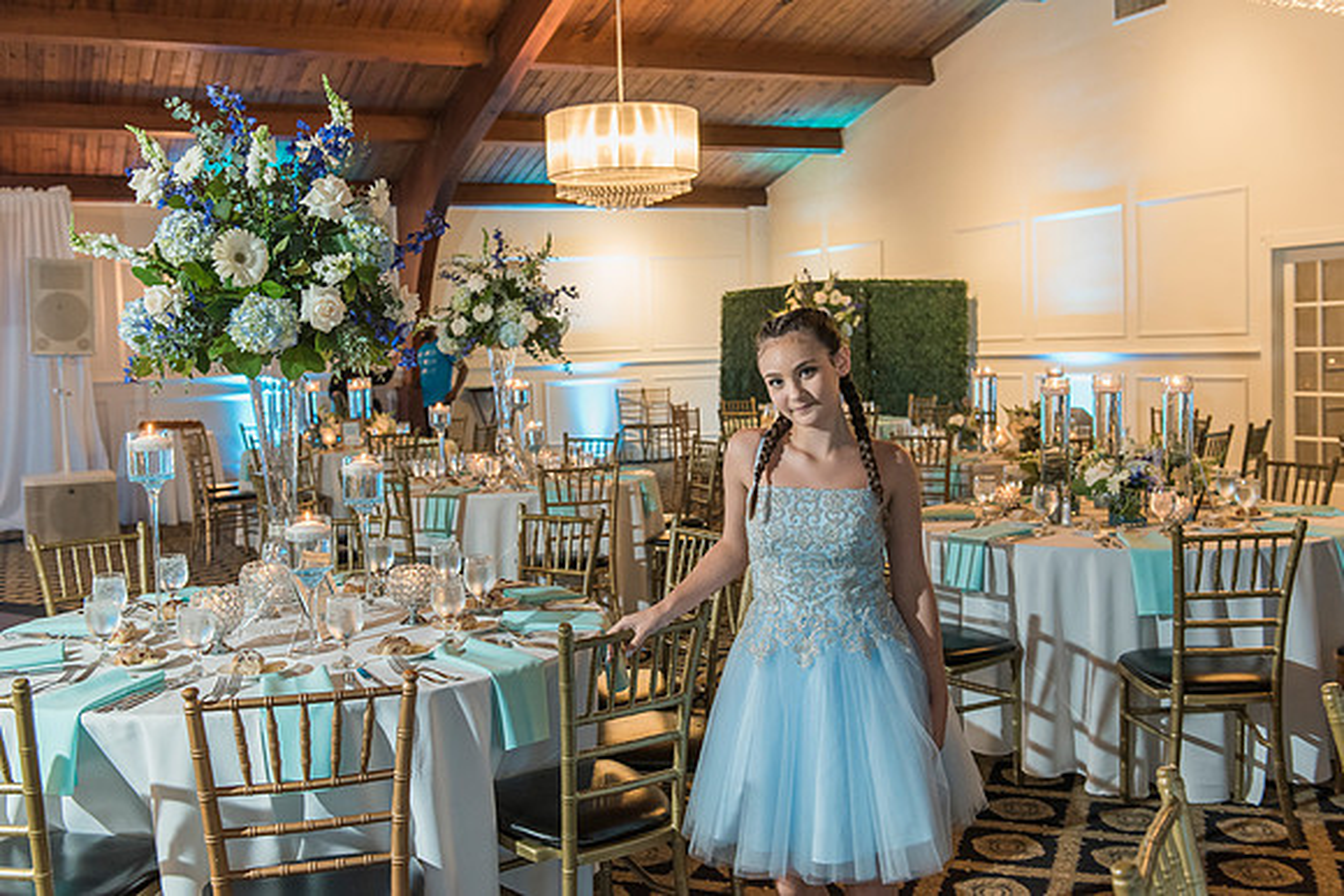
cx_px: 659
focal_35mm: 37
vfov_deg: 36.3
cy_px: 440
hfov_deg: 52.3
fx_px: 1369
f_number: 4
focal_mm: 36
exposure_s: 1/60
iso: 2000
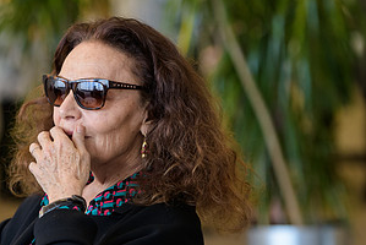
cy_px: 99
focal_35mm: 225
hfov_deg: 9.1
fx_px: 2290
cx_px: 99
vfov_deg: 6.1
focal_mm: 116
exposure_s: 1/200
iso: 800
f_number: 3.2
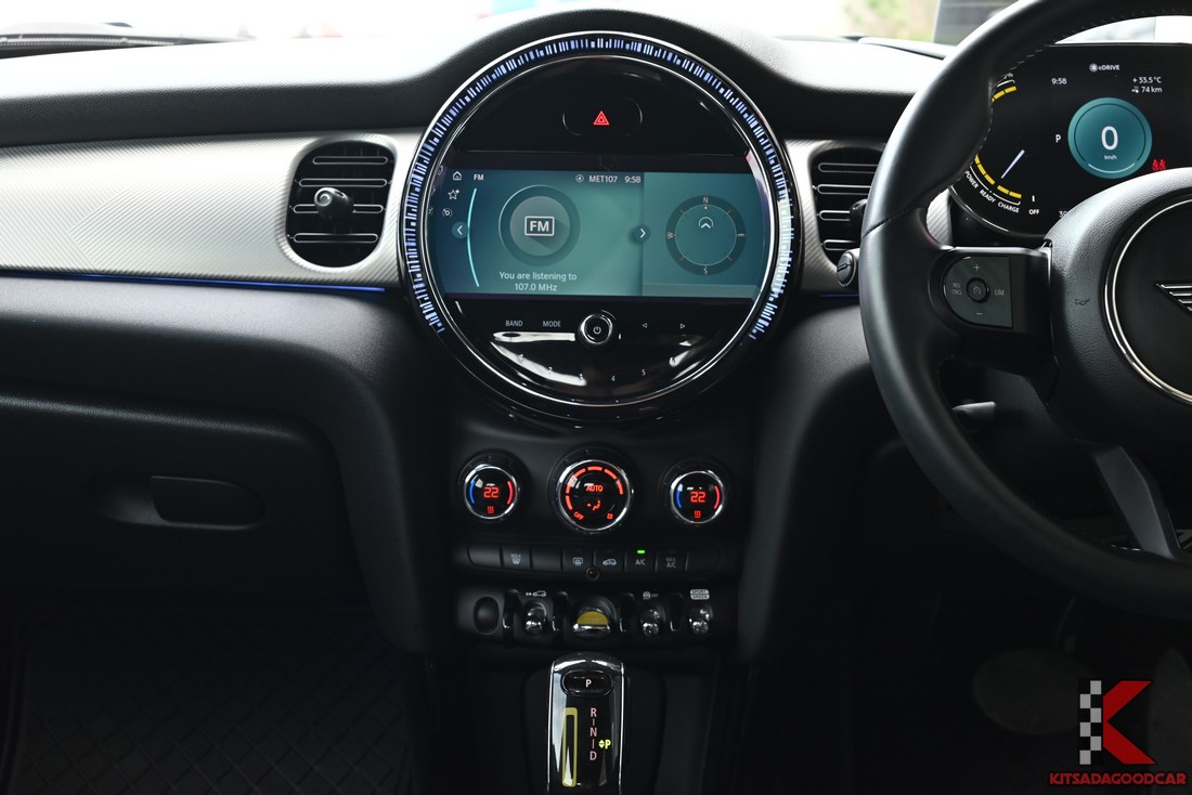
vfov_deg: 27.0
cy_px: 398
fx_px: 1656
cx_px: 596
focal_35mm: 50
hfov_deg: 39.6
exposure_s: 1/45
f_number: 6.3
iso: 800
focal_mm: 50
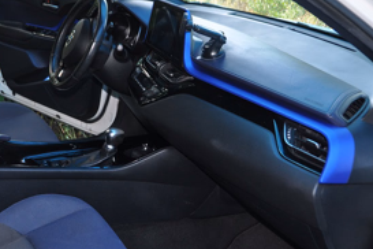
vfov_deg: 30.4
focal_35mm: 44
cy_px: 101
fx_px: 456
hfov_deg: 44.2
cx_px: 146
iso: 400
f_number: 3.5
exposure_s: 1/60
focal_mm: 20
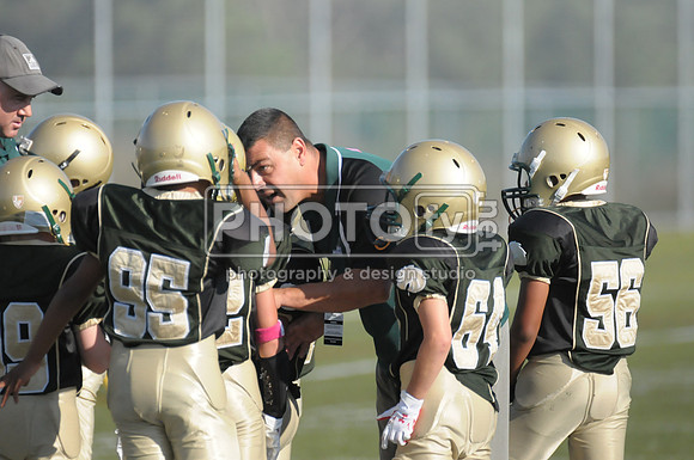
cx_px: 347
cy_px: 230
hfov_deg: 3.4
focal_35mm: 600
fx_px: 11550
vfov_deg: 2.3
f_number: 4
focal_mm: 400
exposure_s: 1/8000
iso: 1600
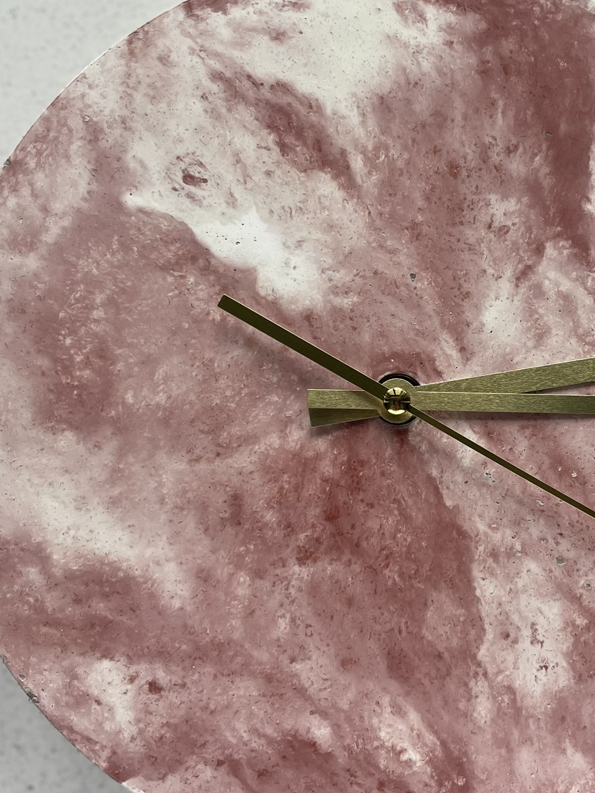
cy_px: 384
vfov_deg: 44.8
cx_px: 386
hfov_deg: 34.1
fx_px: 963
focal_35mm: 42
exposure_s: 1/121
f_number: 1.6
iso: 50
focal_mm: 5.1
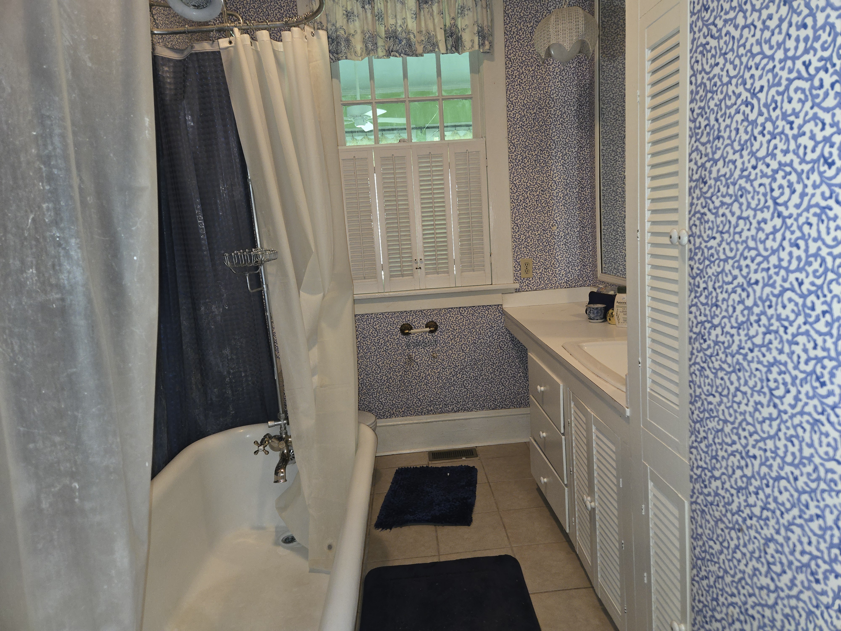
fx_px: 559
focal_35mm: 23
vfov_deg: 58.9
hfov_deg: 73.9
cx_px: 420
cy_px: 316
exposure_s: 1/24
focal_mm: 5.4
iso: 125
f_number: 1.8
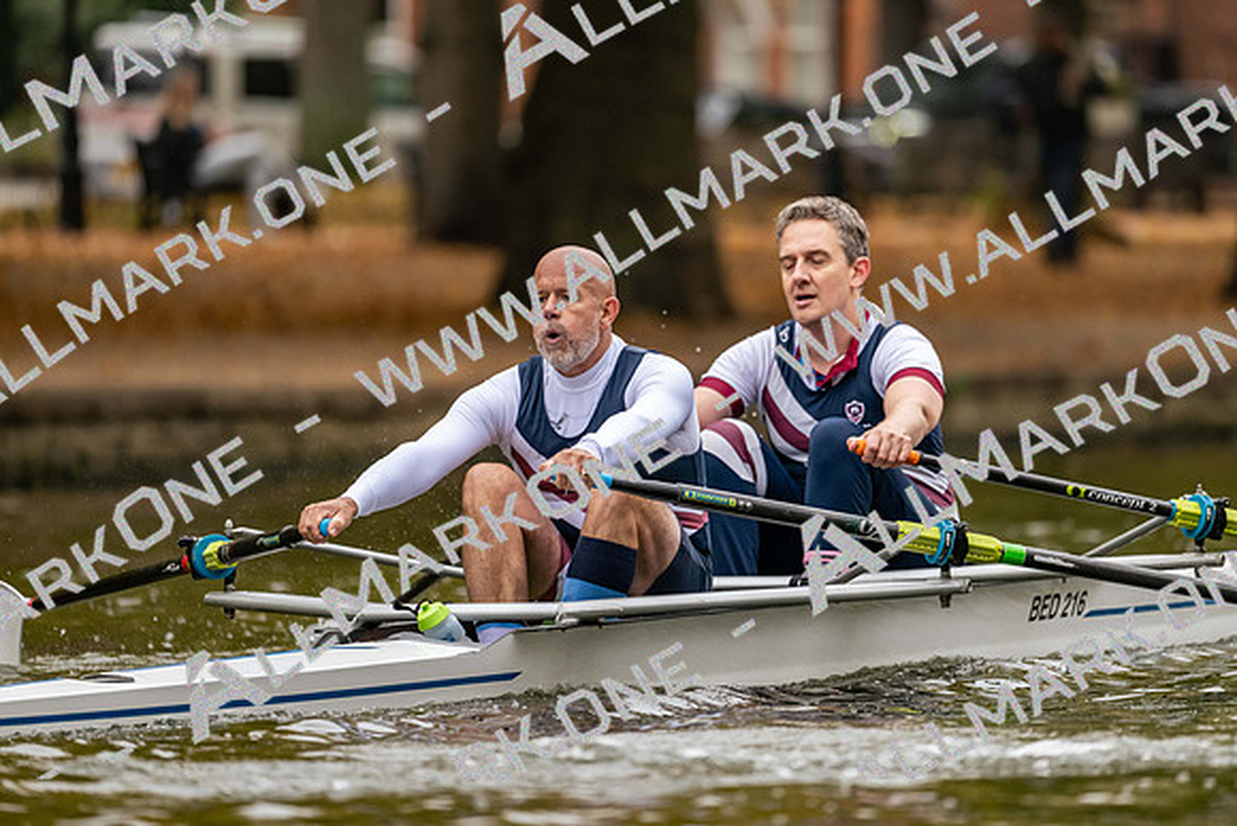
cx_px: 618
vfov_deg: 3.4
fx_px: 13747
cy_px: 413
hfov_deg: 5.2
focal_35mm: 400
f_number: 4.5
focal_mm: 400
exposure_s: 1/2500
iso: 2000
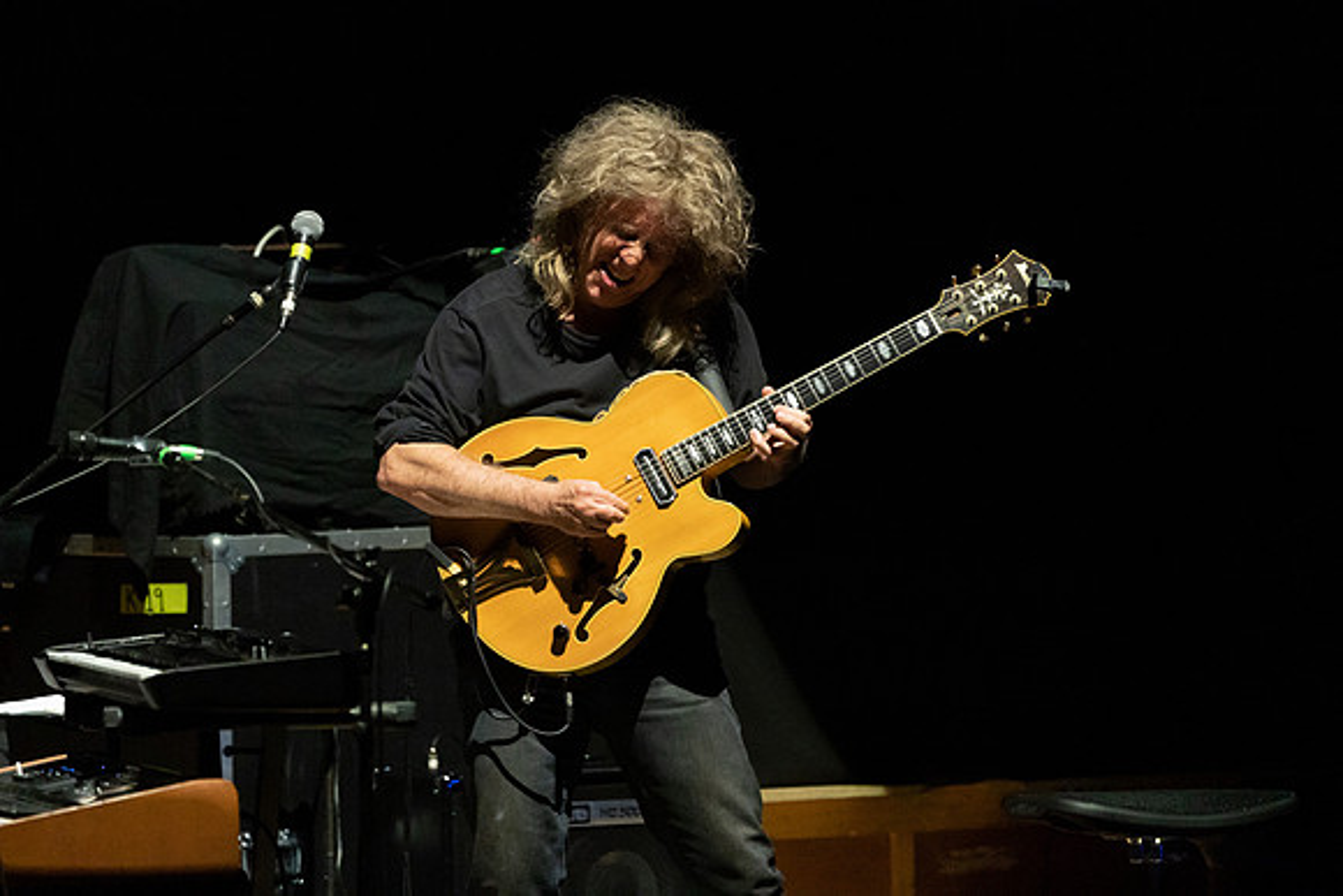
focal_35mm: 394
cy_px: 448
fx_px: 14701
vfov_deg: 3.5
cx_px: 672
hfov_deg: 5.2
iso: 3200
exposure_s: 1/250
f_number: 5.6
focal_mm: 394
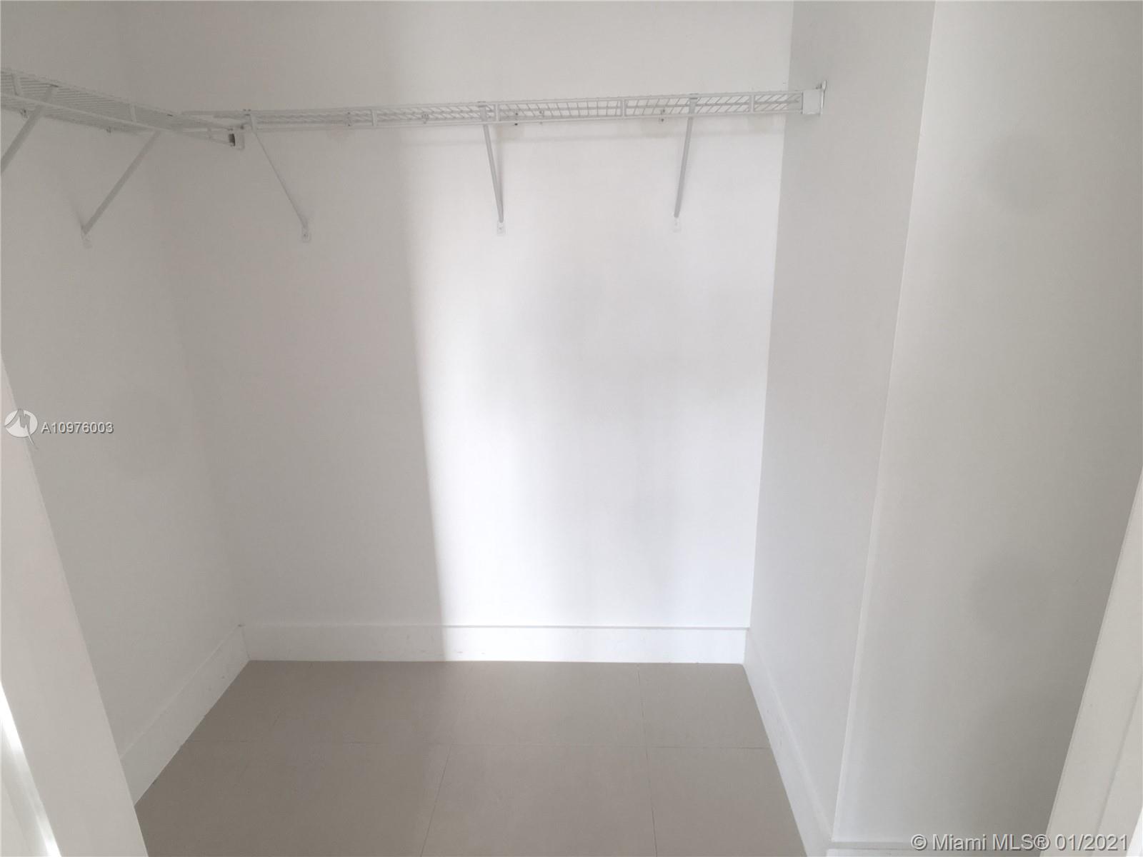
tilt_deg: -17.1
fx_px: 958
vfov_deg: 48.2
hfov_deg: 61.7
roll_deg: +0.7
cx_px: 572
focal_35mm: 29
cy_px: 428
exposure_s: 1/100
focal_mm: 4.15
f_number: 2.2
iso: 40
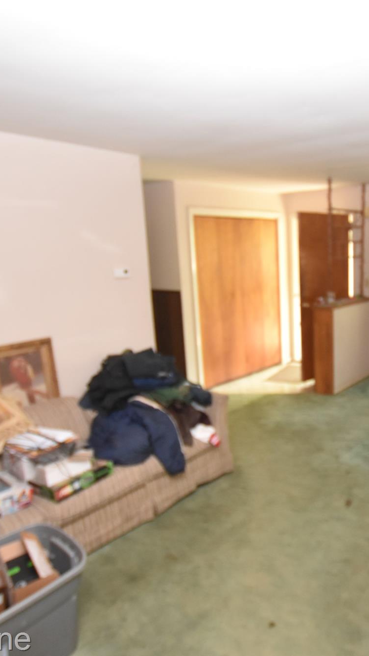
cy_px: 328
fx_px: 418
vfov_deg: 76.3
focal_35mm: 24
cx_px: 294
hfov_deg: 45.3
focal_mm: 10
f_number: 3.5
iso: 1400
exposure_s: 1/60
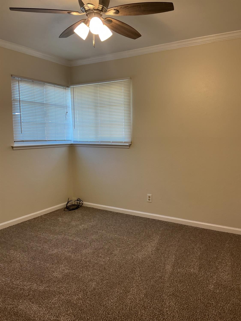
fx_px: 269
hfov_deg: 48.2
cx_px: 120
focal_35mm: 29
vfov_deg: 61.7
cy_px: 160
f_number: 1.8
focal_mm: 3
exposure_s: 1/60
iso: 64
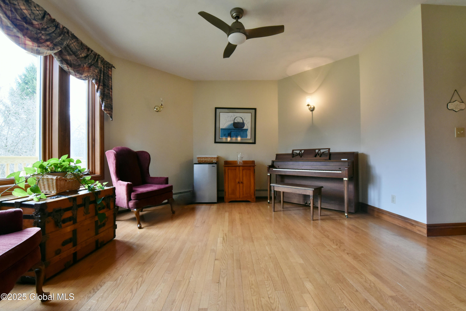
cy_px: 156
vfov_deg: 81.2
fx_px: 181
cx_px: 233
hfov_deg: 104.2
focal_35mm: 14
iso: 4000
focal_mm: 14
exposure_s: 1/100
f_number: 10
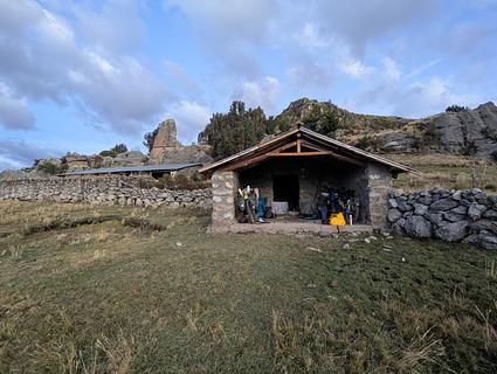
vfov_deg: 78.2
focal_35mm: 16
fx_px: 230
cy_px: 187
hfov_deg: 94.4
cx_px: 248
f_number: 2.2
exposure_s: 1/25
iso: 492
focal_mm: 2.35
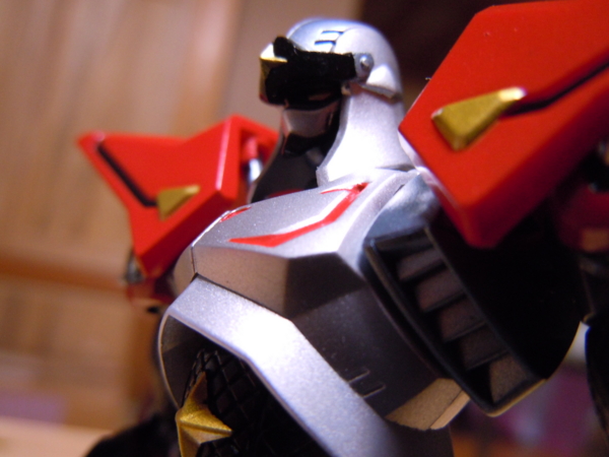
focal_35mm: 30
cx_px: 304
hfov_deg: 60.0
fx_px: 528
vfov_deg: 46.8
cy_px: 228
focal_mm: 5.4
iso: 400
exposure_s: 1/15
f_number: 3.5
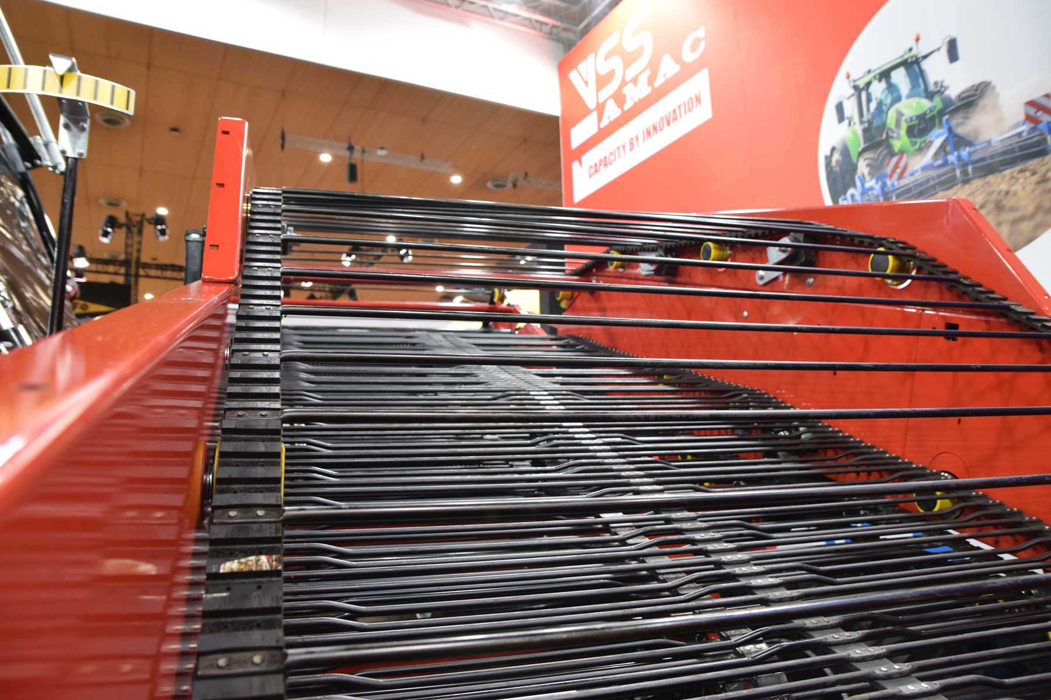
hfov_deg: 70.4
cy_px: 350
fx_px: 744
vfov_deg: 50.4
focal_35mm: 26
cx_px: 526
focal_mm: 17
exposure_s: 1/80
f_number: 4.5
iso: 800
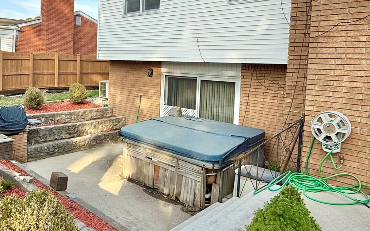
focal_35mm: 30
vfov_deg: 41.3
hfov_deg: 61.9
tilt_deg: -4.0
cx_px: 136
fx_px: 302
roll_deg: -2.2
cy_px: 78
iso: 50
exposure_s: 1/679
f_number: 2.2
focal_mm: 2.22
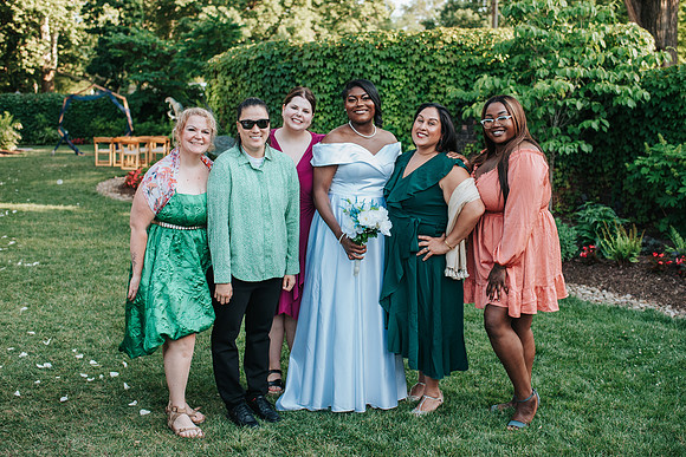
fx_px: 798
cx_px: 360
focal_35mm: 42
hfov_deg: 46.5
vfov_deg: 32.0
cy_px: 194
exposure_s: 1/800
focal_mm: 35
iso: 450
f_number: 2.8
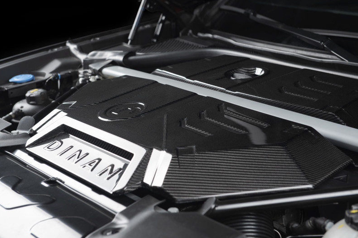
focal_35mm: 71
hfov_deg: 28.5
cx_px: 177
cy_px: 119
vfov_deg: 19.2
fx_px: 706
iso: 100
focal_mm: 70
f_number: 5.6
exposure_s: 1/125
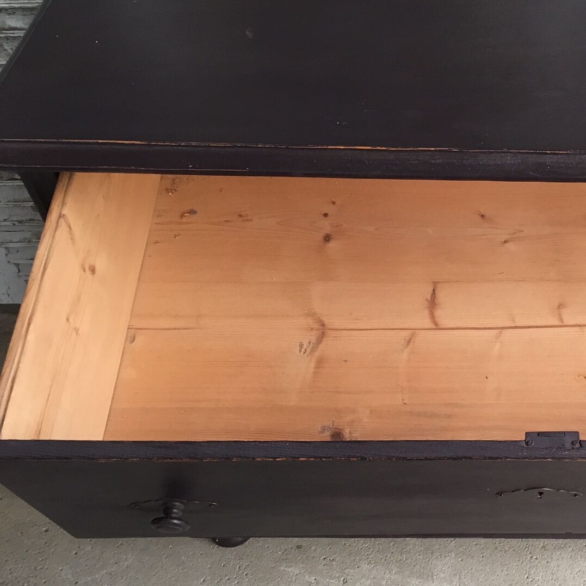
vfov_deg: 35.2
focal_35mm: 48
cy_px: 362
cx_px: 535
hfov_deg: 33.4
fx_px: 919
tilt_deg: -50.9
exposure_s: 1/33
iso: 125
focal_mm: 4.15
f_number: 2.2
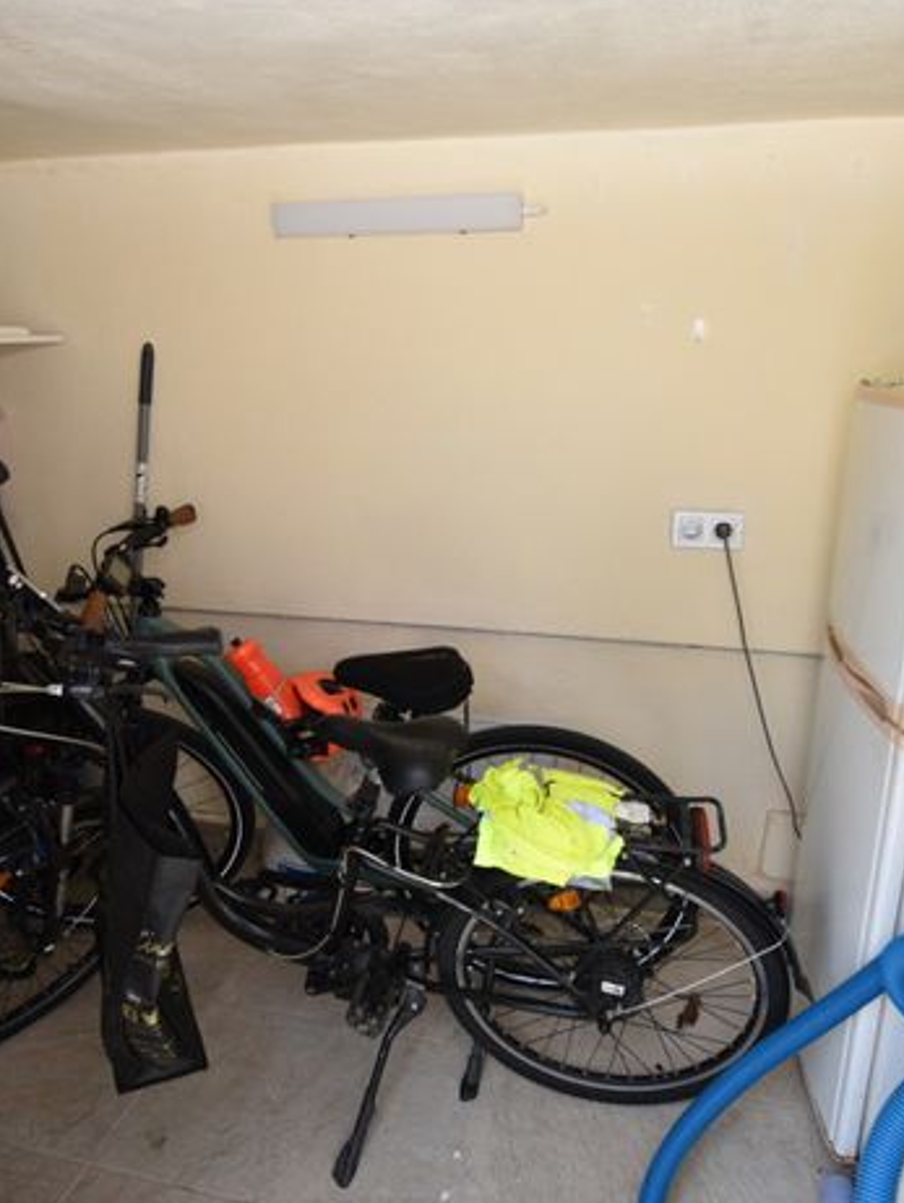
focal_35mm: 22
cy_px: 607
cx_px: 496
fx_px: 765
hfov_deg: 61.0
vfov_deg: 76.4
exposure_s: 1/250
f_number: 5.6
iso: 280
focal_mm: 10
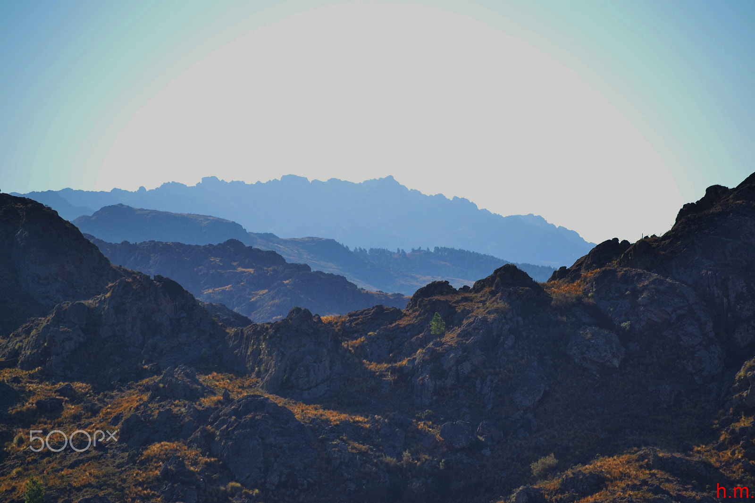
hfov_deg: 9.5
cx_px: 378
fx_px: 4560
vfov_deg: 6.3
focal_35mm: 218
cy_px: 252
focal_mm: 145
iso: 200
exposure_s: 1/640
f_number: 5
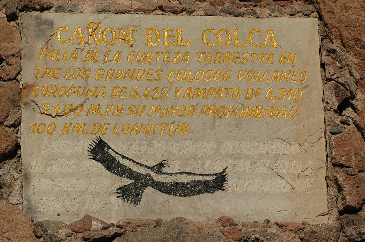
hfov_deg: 9.2
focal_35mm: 225
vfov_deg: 6.1
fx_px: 2279
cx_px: 182
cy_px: 121
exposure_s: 1/2000
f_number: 11
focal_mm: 150
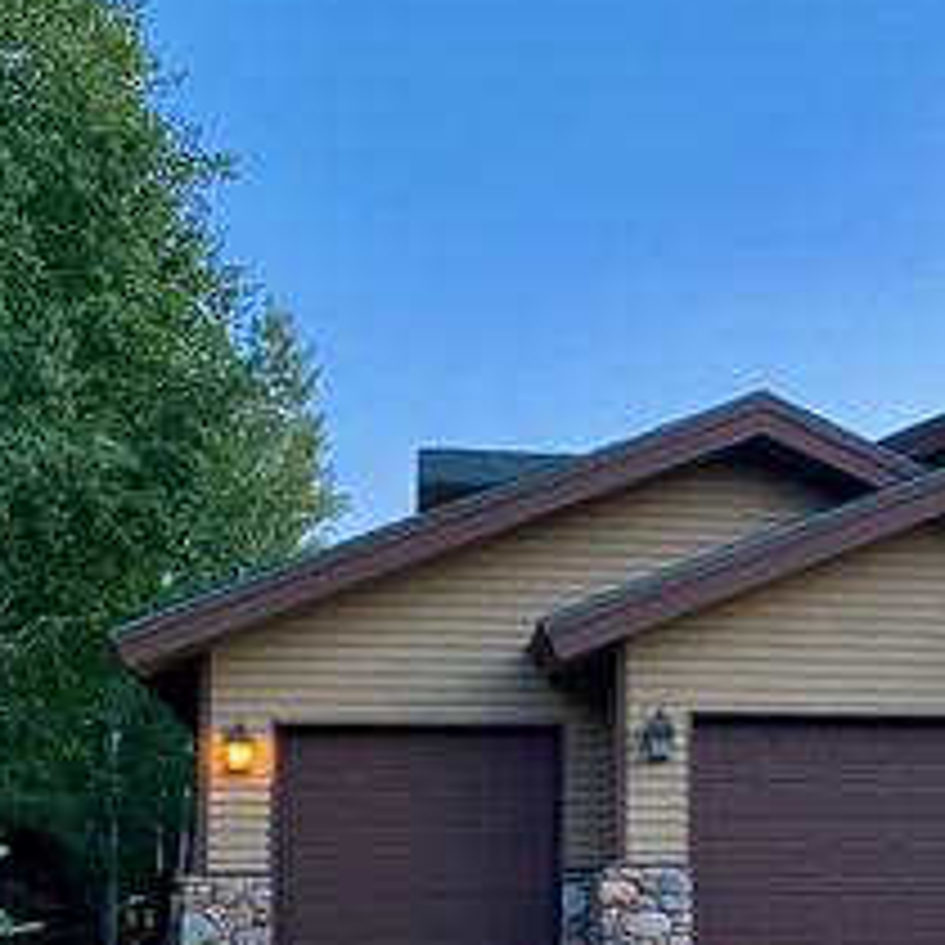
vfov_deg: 24.3
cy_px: 760
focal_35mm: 70
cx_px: 950
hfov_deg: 23.6
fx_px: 2162
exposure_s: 1/60
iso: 250
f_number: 1.8
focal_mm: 4.25
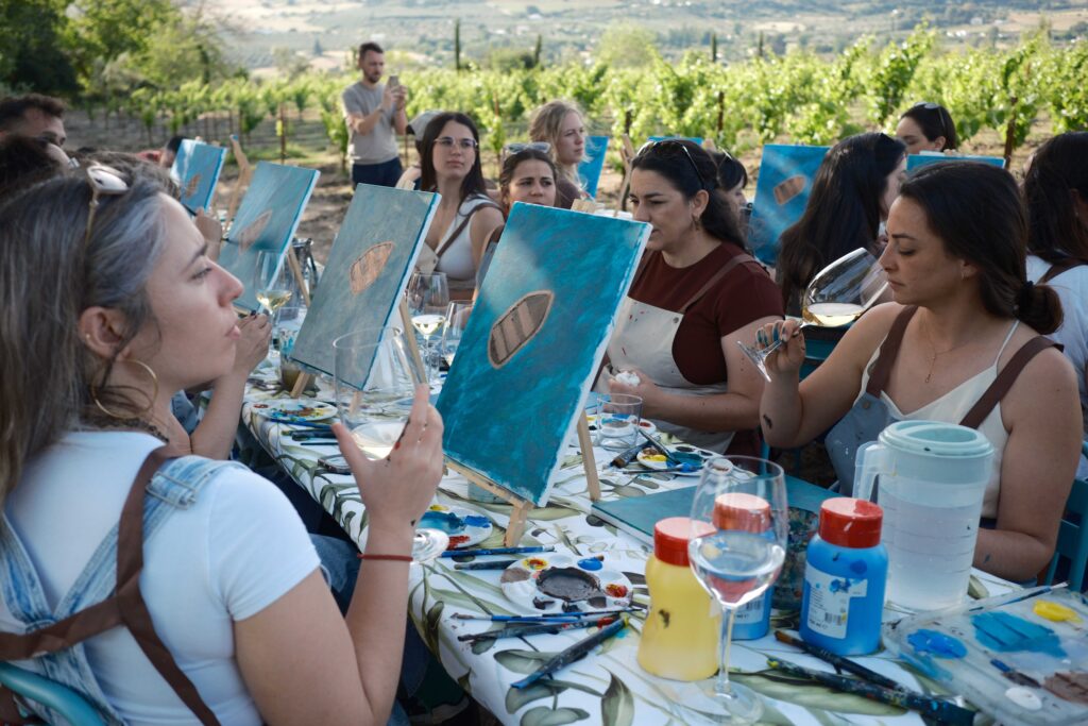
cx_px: 544
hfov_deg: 54.4
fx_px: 1058
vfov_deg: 37.9
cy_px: 363
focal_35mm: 35
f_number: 3.2
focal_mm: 23
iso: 800
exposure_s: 1/2000
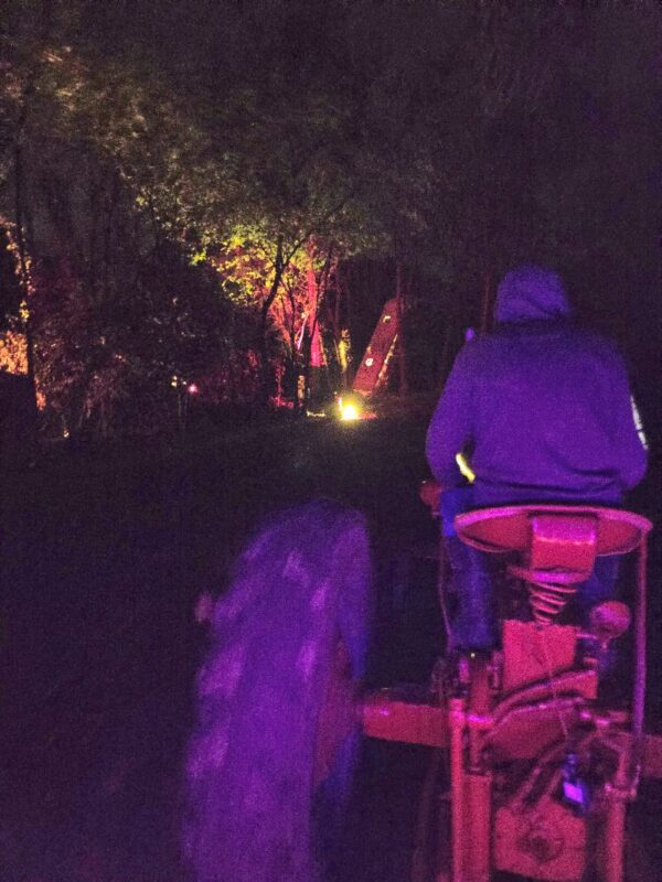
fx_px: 586
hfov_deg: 58.9
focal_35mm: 23
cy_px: 441
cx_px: 331
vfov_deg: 73.9
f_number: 1.8
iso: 8000
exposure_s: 1/15
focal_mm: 5.4
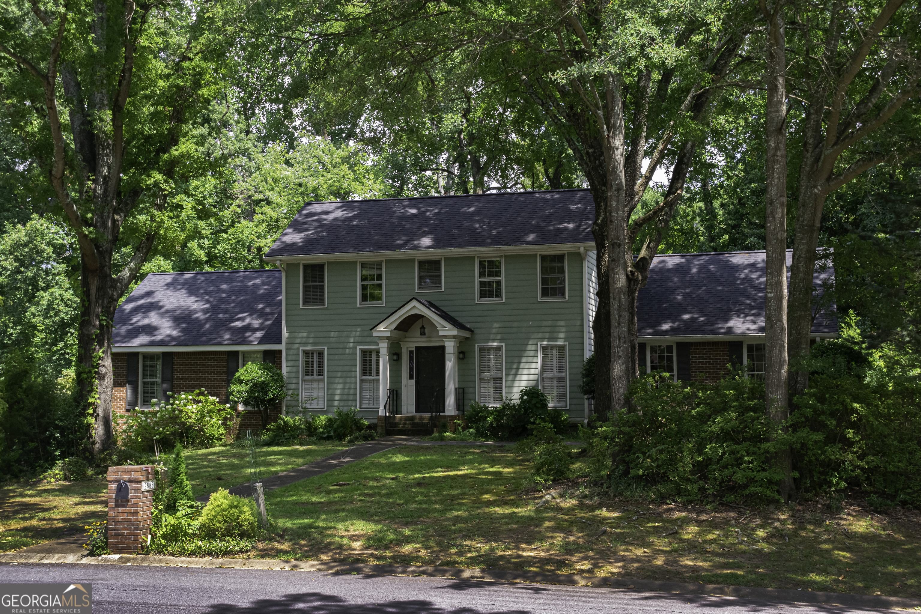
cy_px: 307
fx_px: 1305
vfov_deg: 26.5
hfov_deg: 38.9
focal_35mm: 51
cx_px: 460
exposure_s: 1/200
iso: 800
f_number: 8
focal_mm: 34
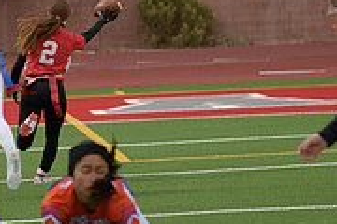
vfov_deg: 4.3
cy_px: 8
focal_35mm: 322
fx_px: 3014
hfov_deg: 6.4
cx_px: 13
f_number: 2.8
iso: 250
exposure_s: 1/200
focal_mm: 100
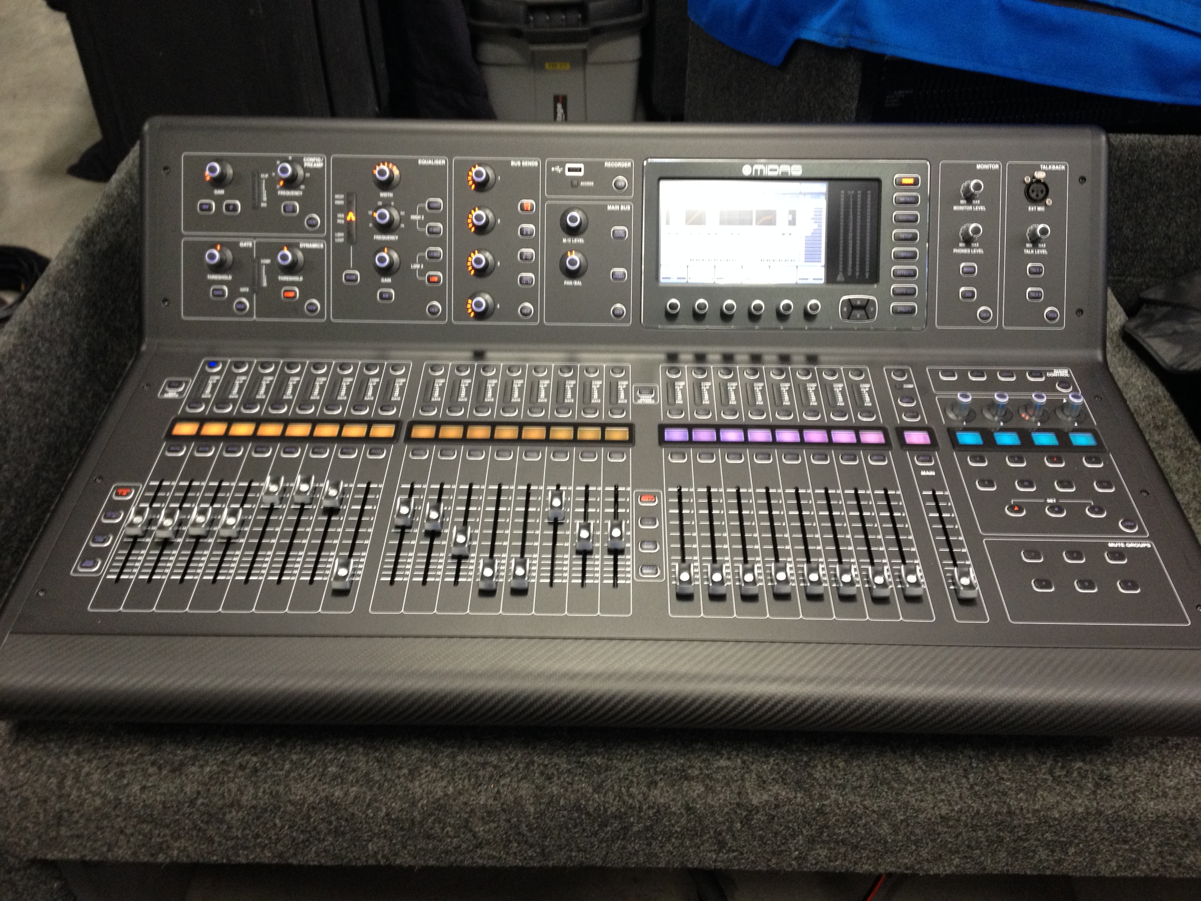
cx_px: 600
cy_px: 450
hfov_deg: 52.6
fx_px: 1214
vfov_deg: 40.7
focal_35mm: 35
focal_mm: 4.28
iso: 125
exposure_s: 1/20
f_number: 2.4
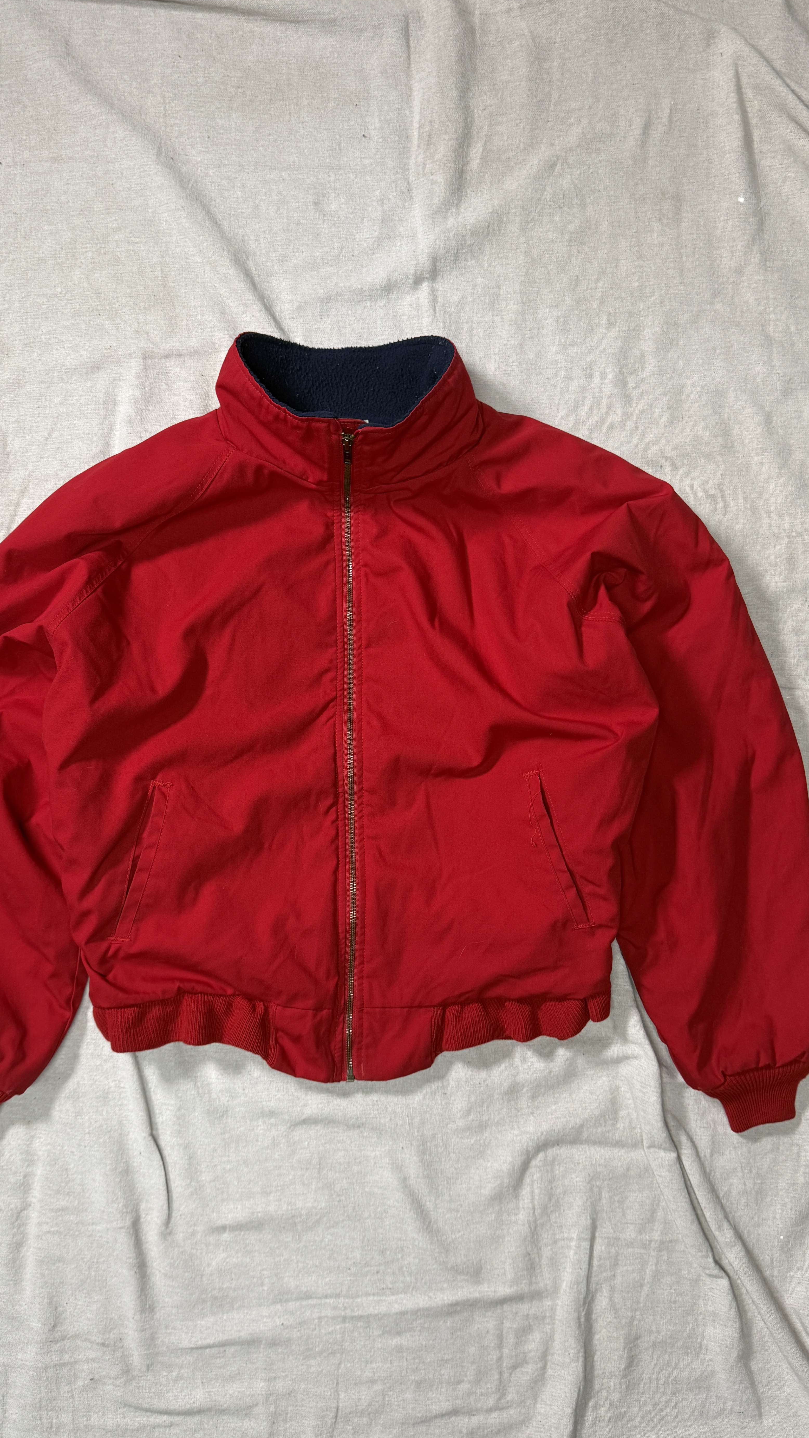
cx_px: 349
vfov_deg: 69.8
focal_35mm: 27
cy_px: 739
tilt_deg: -87.6
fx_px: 1030
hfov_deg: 42.8
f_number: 1.78
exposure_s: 1/100
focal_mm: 6.76
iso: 200
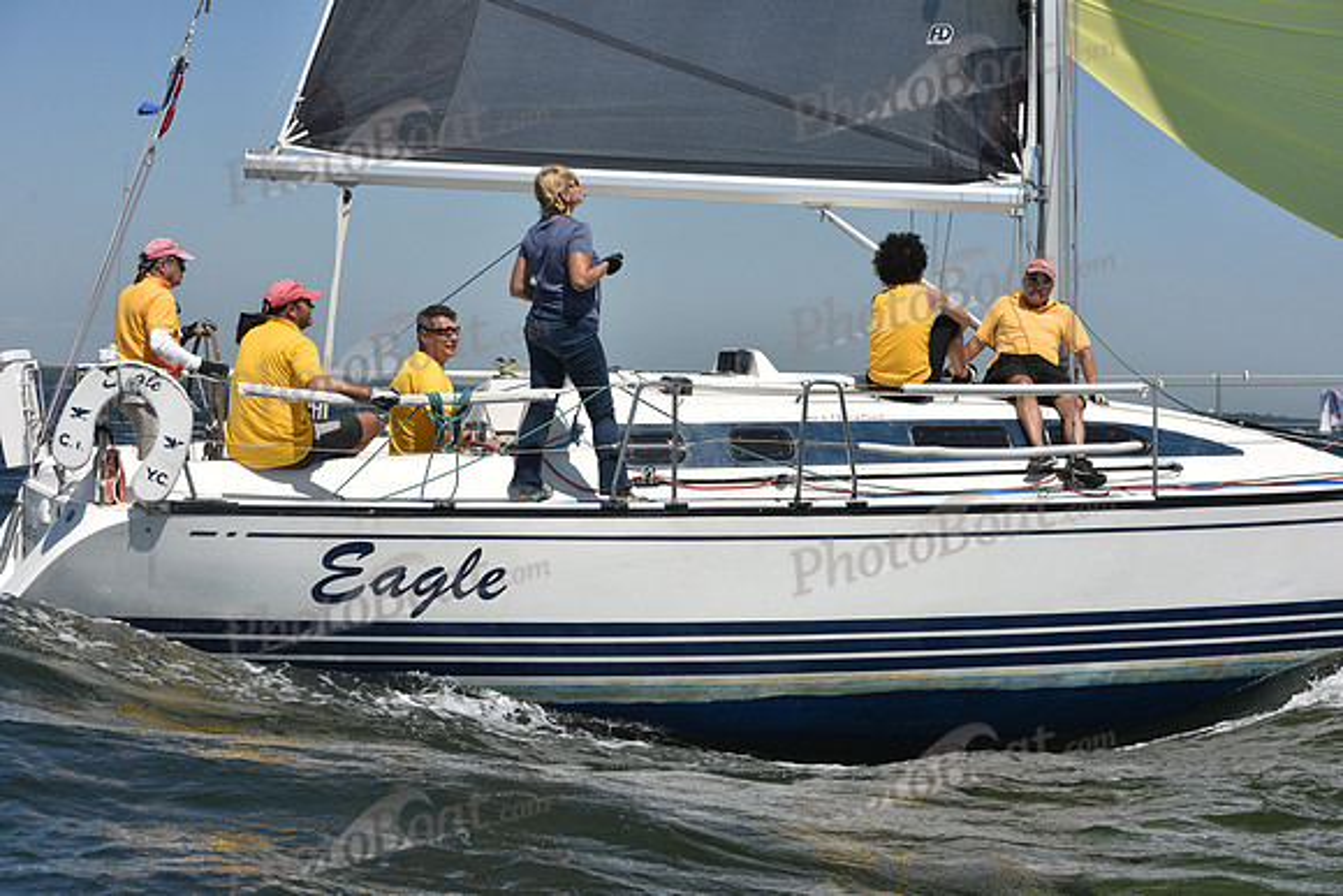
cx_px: 672
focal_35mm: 70
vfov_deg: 19.5
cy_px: 448
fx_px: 2612
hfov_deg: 28.8
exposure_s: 1/1250
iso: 250
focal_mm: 70
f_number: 9
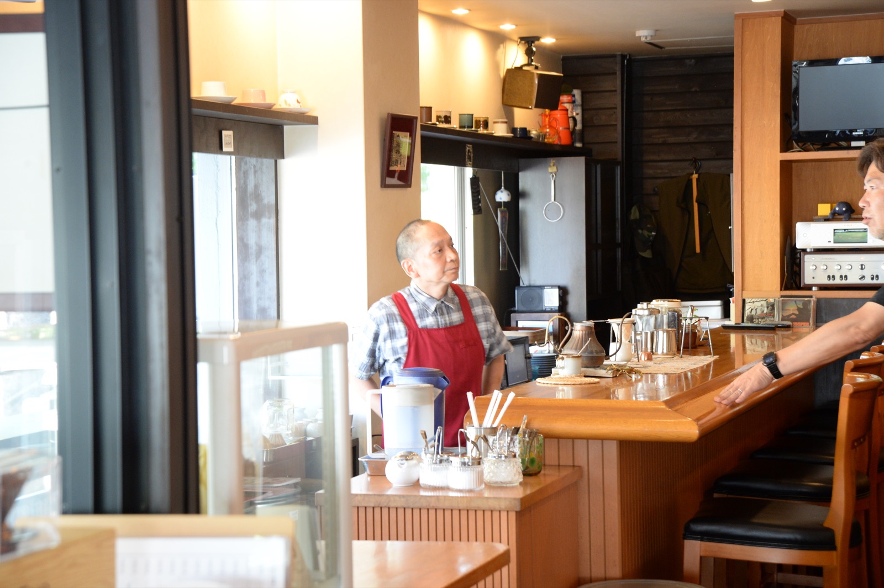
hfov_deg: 23.9
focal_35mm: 85
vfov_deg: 16.1
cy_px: 294
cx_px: 442
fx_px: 2086
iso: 2500
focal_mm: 85
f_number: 9
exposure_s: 1/30
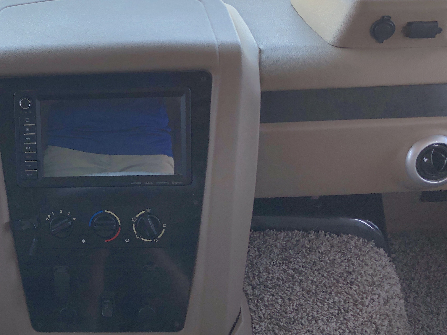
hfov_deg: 35.4
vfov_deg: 28.5
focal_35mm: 51
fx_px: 658
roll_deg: +3.3
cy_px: 126
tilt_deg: -31.6
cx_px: 49
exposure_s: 1/149
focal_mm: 3.99
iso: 20
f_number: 1.8
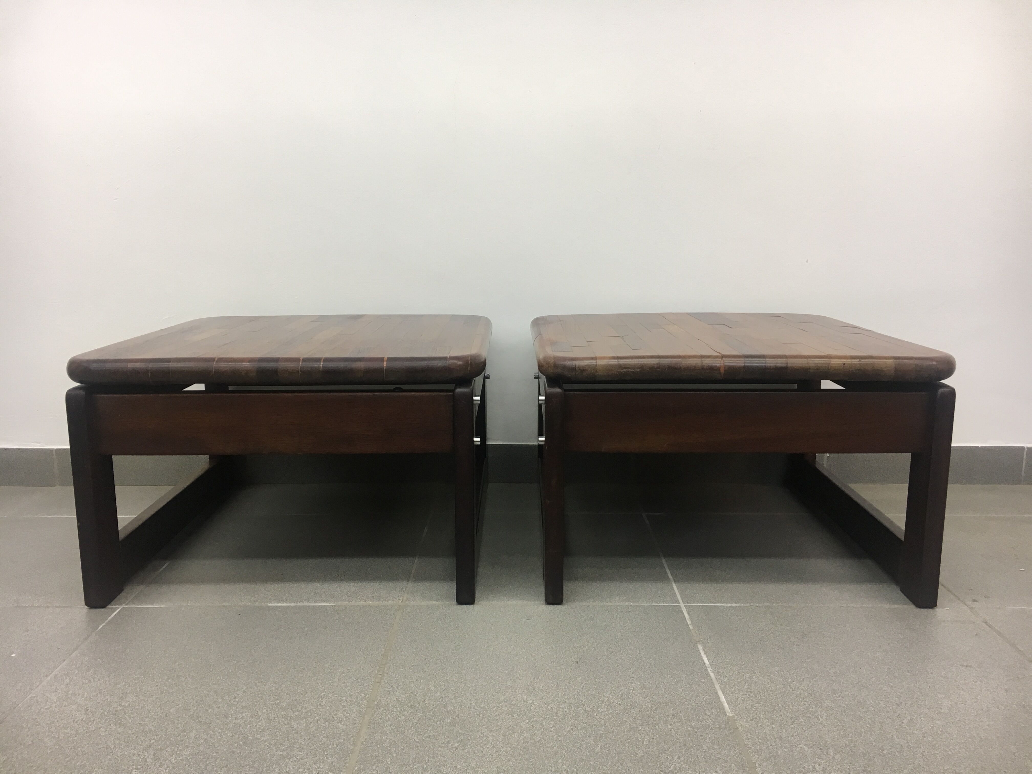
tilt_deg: -9.7
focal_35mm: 29
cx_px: 516
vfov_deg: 48.2
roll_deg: +0.5
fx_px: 865
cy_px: 387
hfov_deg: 61.7
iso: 40
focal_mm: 4.15
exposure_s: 1/33
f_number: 2.2
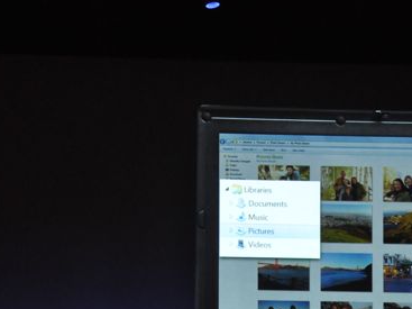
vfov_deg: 6.6
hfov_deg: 8.8
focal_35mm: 224
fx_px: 2665
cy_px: 275
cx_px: 162
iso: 1600
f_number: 5.3
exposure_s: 1/40
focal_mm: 75
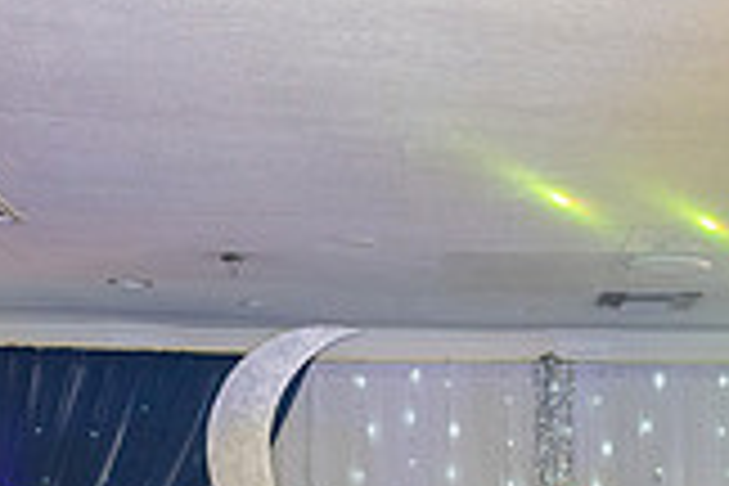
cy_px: 808
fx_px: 1741
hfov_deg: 23.0
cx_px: 670
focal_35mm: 86
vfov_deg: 14.4
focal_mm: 24
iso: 1250
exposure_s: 1/200
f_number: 2.8
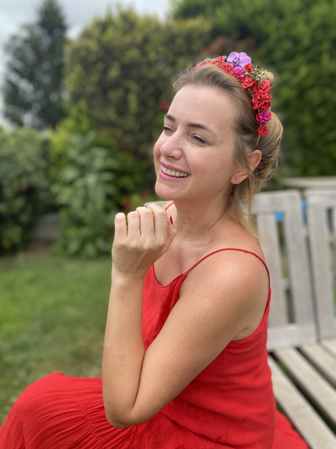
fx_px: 336
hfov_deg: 53.1
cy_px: 224
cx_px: 168
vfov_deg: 67.3
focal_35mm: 26
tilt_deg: -10.6
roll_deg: +1.1
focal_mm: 4.25
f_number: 1.8
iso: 32
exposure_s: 1/905
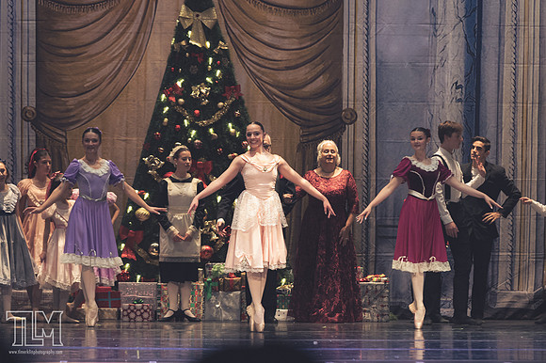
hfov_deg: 8.6
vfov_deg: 5.7
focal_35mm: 240
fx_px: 3638
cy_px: 182
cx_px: 273
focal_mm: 160
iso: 900
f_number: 2.8
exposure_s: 1/320
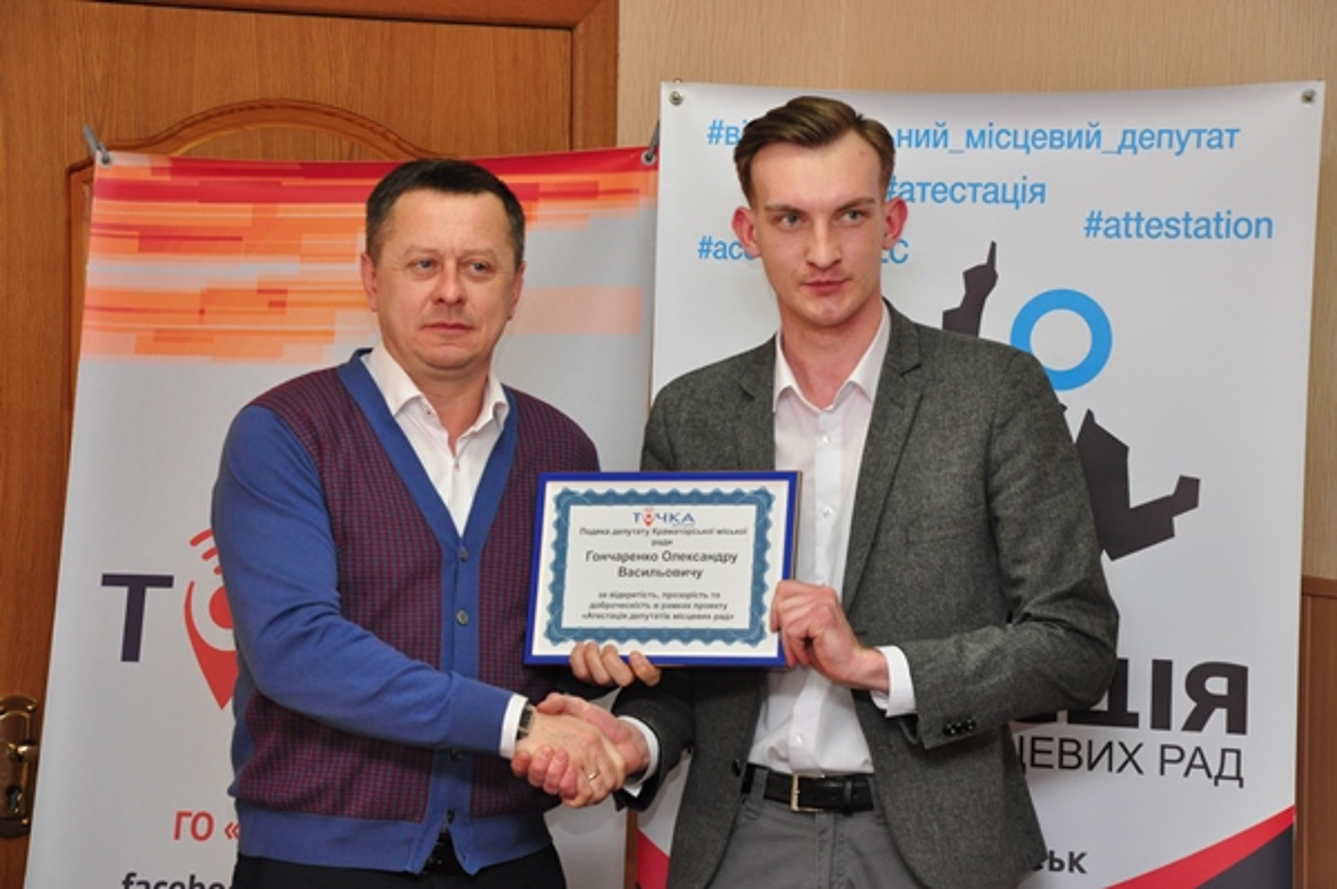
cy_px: 444
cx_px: 668
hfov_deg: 18.2
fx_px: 4175
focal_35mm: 112
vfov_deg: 12.2
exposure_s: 1/60
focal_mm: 75
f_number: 8
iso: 800
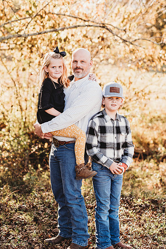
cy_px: 124
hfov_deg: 16.1
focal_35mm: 85
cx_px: 83
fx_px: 588
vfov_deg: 23.9
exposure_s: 1/250
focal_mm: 85
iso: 160
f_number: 2.8
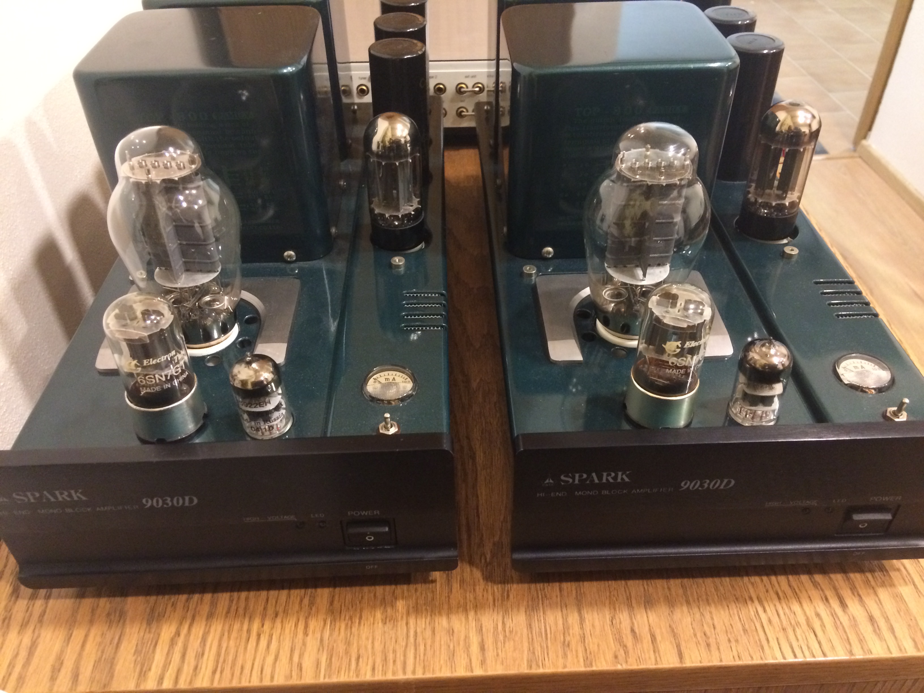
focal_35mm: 29
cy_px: 346
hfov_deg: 61.7
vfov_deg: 48.2
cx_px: 462
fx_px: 774
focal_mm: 4.15
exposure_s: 1/17
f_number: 2.2
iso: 320
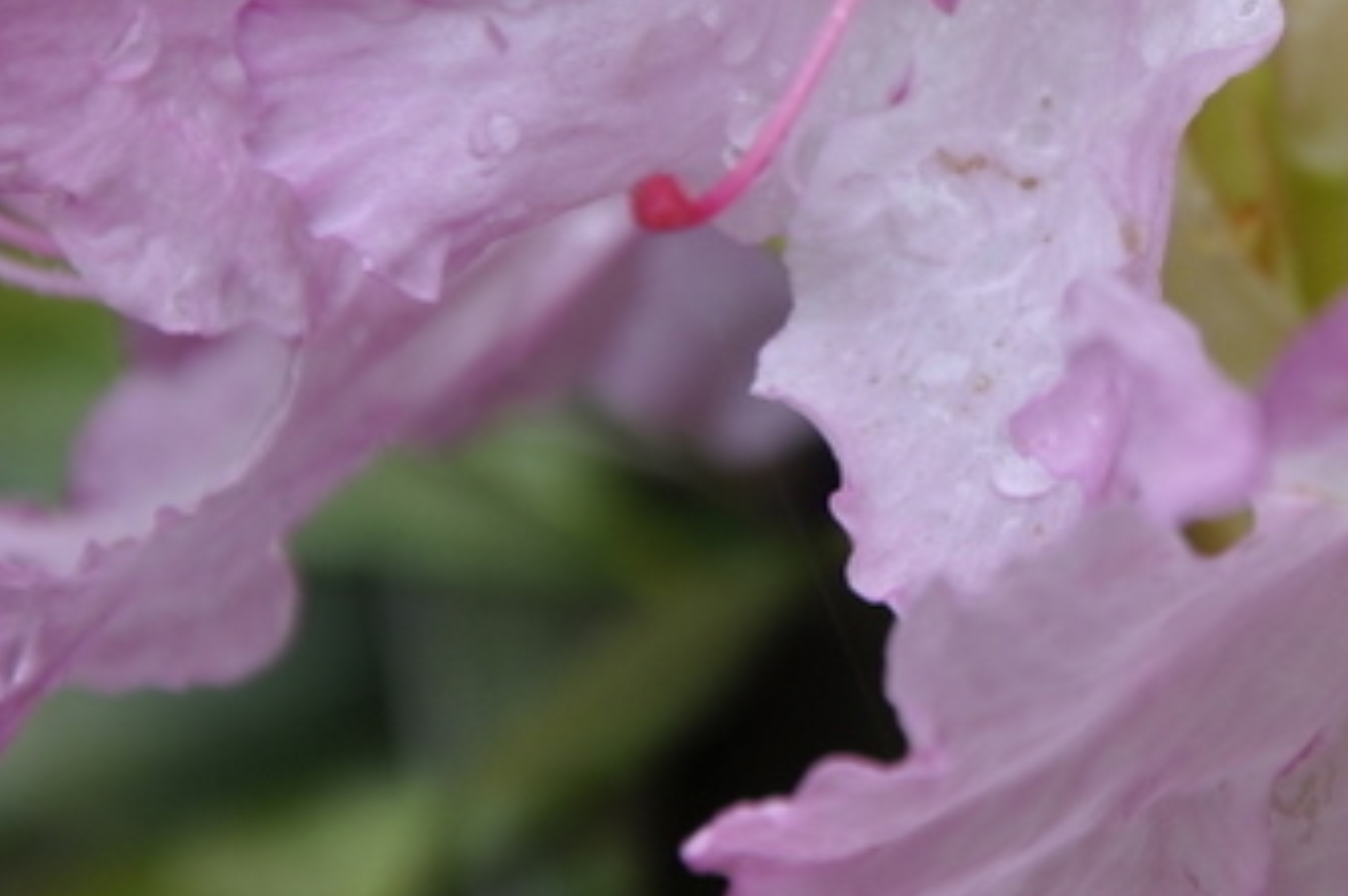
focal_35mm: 377
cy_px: 121
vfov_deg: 3.6
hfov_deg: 5.5
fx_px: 14110
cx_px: 1235
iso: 200
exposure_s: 1/200
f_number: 7.1
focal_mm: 105
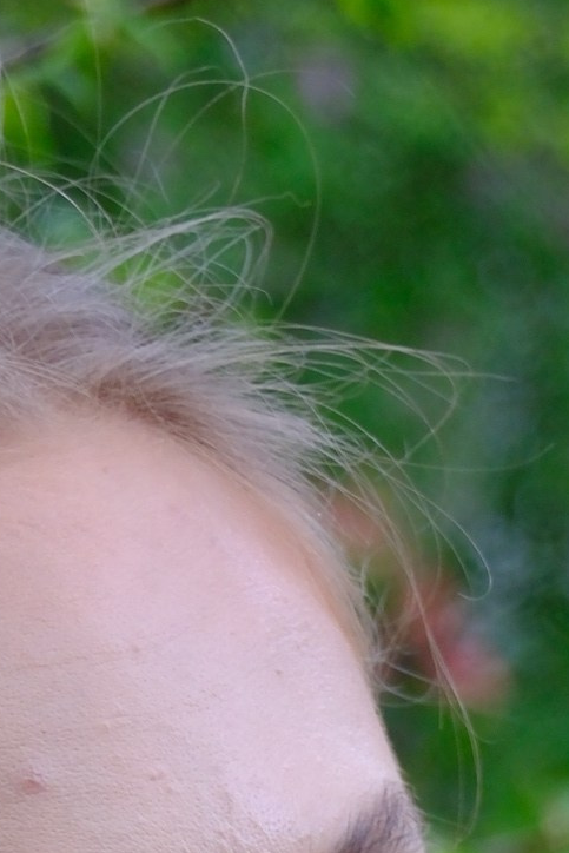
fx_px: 6658
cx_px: 114
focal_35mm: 281
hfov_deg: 4.9
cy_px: 2216
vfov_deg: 6.8
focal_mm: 35.3
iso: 320
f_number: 3.9
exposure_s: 1/52
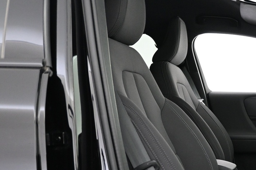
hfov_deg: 30.2
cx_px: 272
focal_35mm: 61
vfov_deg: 22.3
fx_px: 431
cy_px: 118
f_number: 3.5
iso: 1600
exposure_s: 1/20
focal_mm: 17.5
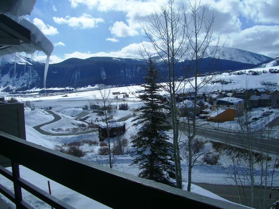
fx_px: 306
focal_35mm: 38
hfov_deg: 49.0
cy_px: 104
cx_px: 140
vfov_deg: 37.7
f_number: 5.6
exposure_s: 1/1250
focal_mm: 7.9
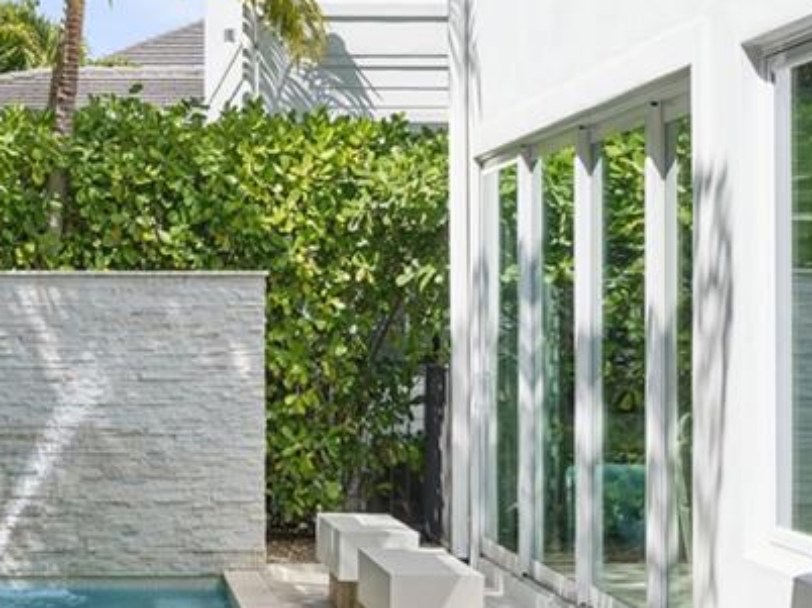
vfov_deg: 15.1
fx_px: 2297
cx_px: 79
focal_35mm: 98
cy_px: 346
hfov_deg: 19.7
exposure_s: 1/200
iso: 250
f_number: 10
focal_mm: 40
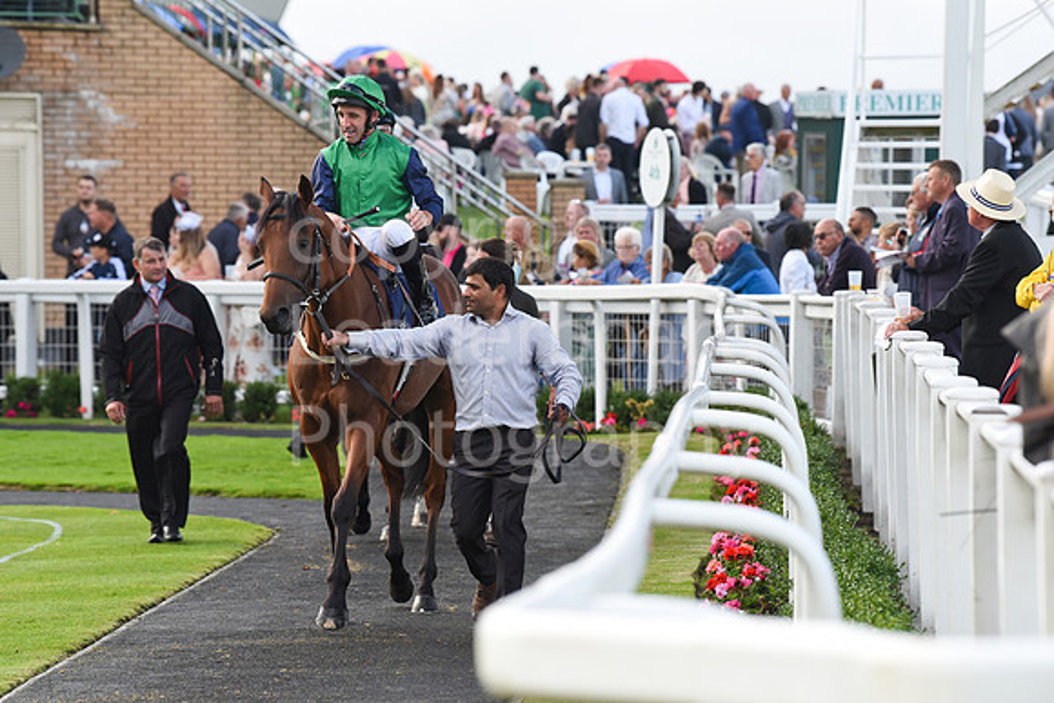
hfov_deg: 10.3
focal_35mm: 200
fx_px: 5857
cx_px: 527
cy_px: 352
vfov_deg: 6.9
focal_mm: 200
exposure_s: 1/1250
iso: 1250
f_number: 5.6
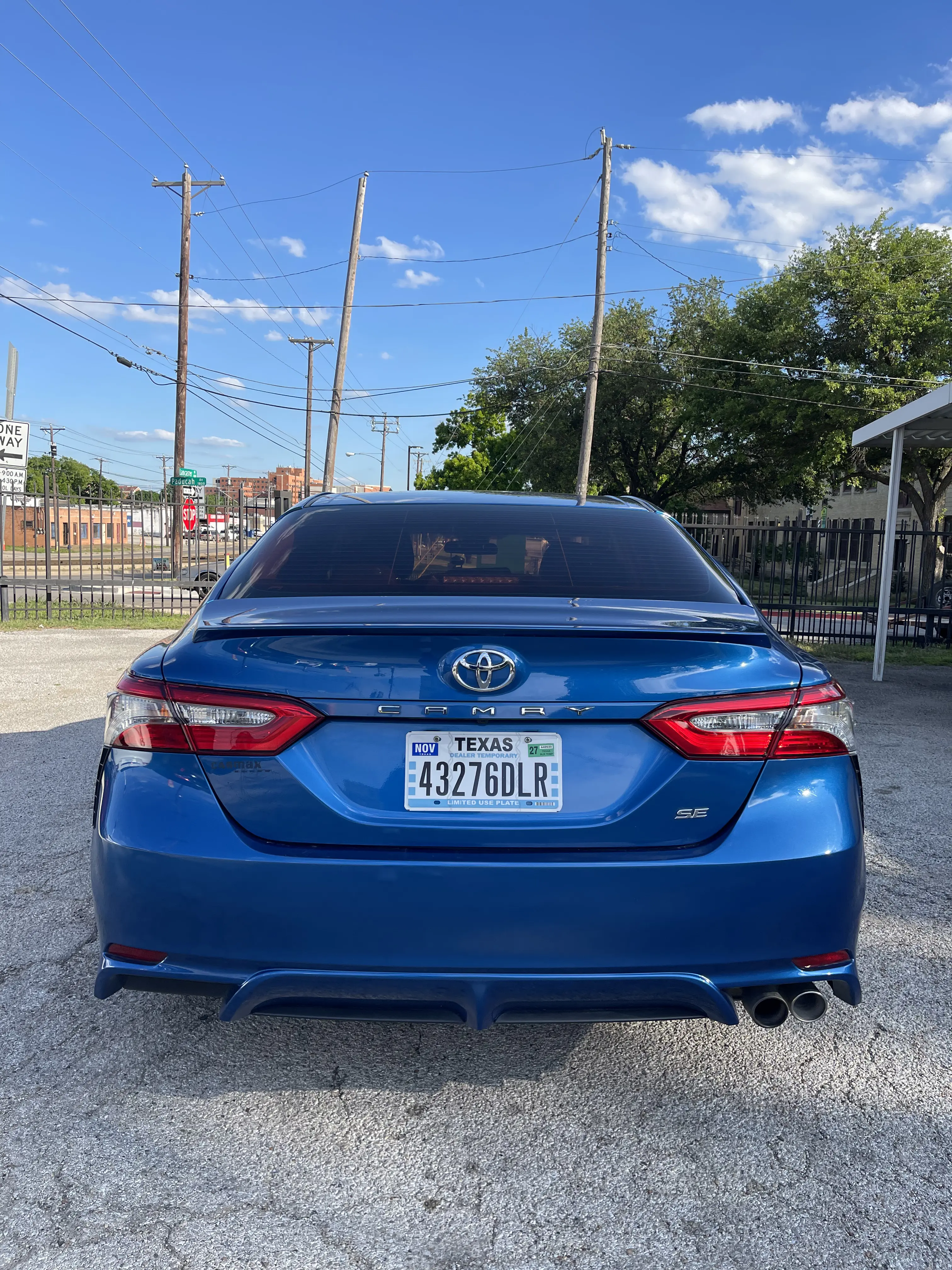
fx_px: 917
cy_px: 635
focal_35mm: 25
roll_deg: -1.5
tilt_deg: -7.2
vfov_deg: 69.4
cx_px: 476
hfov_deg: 54.9
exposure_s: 1/1795
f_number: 1.6
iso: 32
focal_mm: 5.1
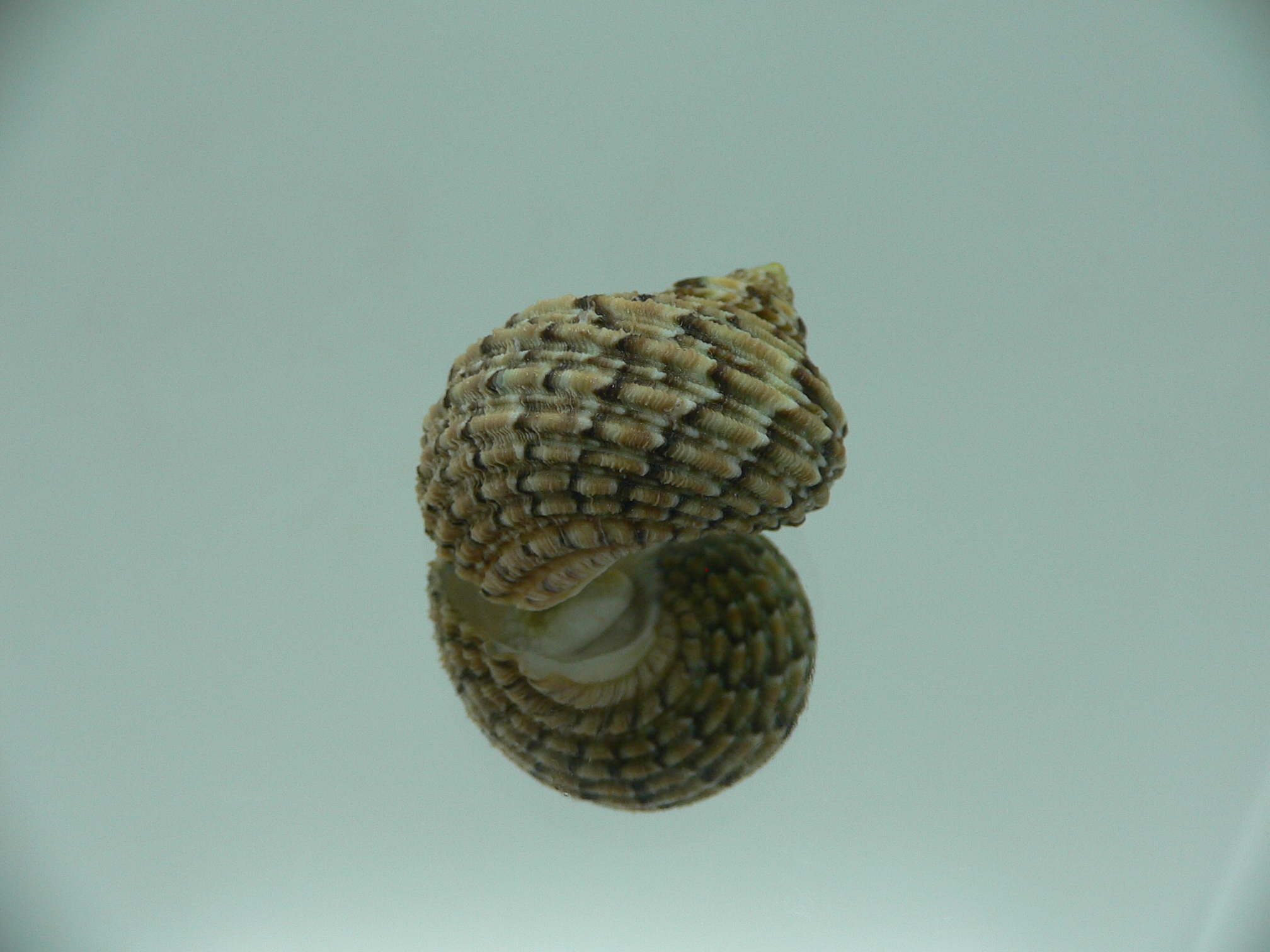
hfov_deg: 52.6
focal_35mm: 35
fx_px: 1284
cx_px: 635
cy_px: 476
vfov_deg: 40.7
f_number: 2.8
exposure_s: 1/60
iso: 80
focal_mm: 4.6
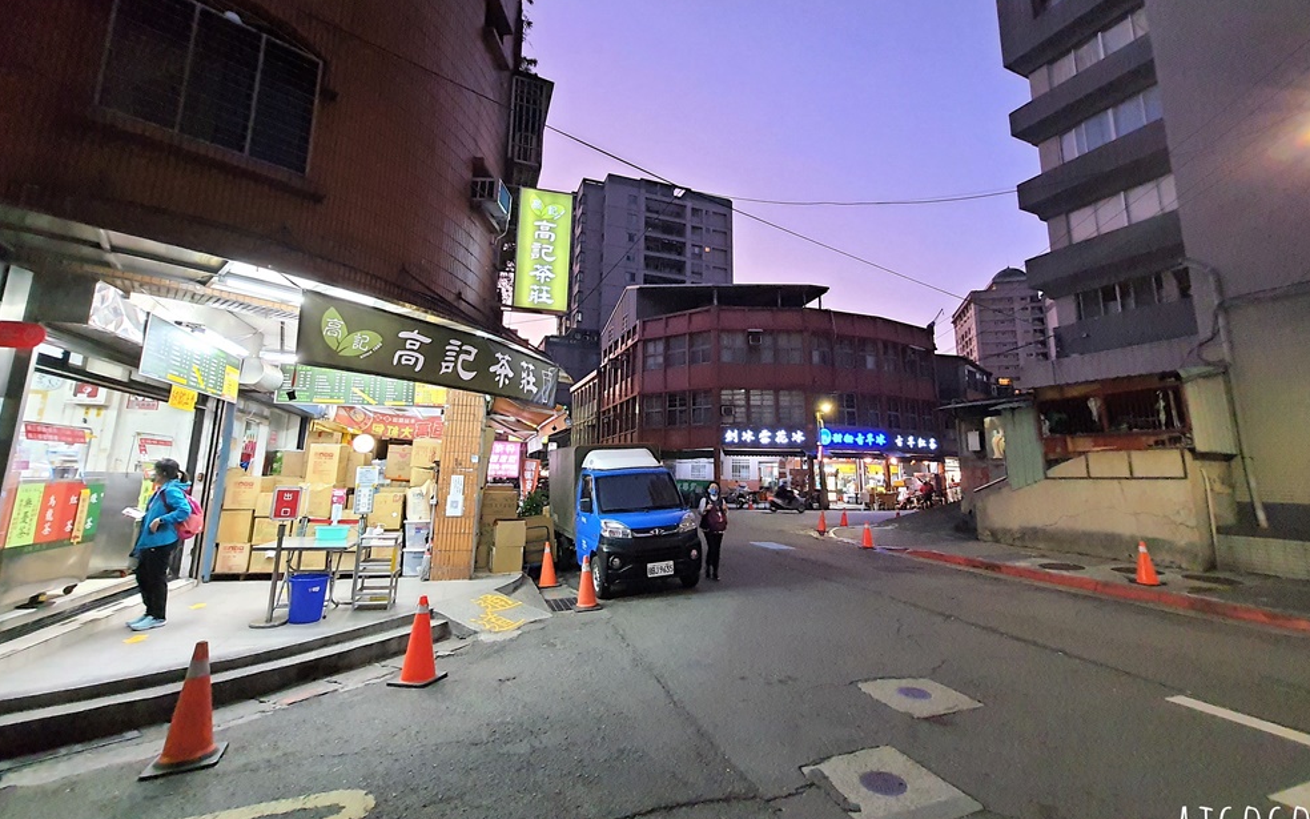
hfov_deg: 105.3
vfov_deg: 78.5
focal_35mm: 14
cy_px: 378
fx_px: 500
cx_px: 659
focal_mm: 1.74
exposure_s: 1/30
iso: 640
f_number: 2.2
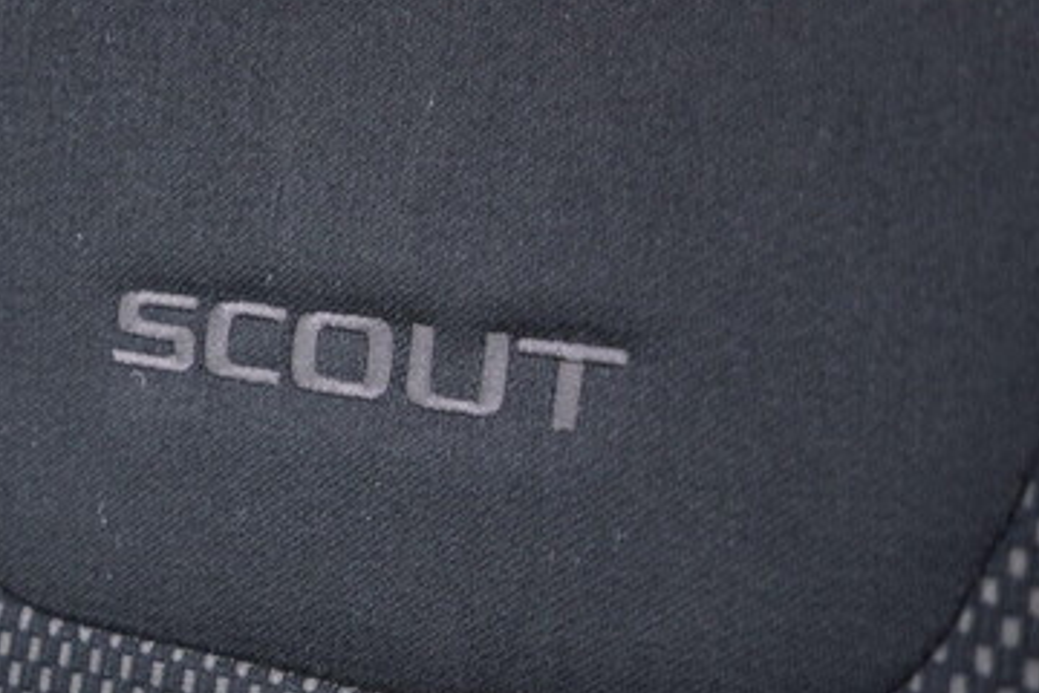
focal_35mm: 55
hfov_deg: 35.9
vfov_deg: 24.6
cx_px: 355
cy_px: 354
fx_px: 1587
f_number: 2.8
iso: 640
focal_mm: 24
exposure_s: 1/40
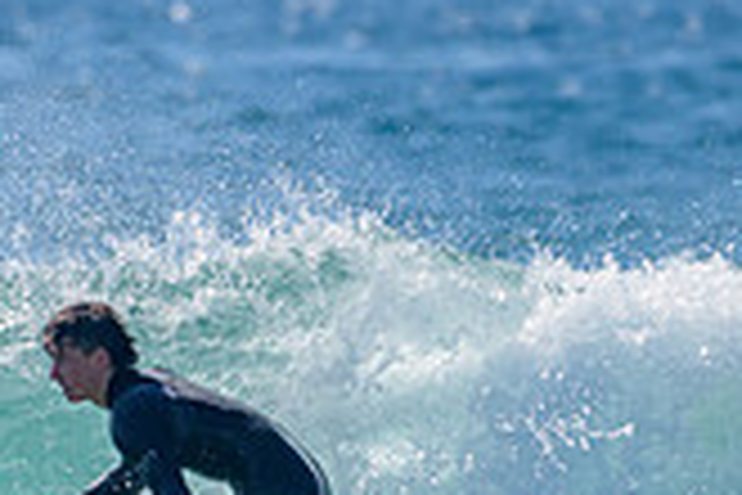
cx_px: 151
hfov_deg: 1.0
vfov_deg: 0.6
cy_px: 665
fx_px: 44496
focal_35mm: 2159
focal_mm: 500
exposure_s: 1/2000
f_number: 5.6
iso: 110
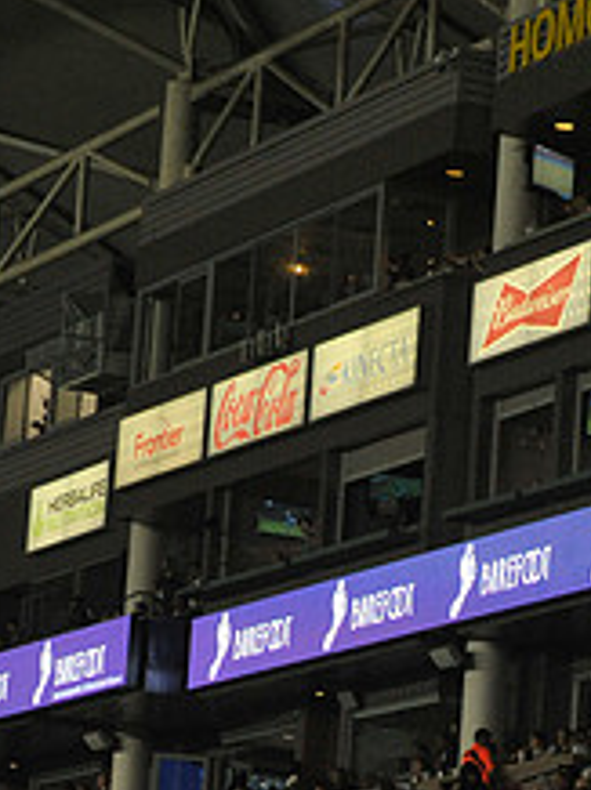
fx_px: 5018
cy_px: 569
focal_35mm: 220
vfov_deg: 9.0
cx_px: 424
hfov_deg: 6.7
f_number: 9
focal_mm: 86
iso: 3200
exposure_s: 1/320
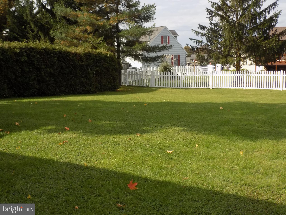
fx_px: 380
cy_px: 108
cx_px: 143
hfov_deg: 41.2
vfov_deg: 31.5
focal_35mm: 46
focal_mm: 8.1
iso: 200
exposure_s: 1/160
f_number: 11.8
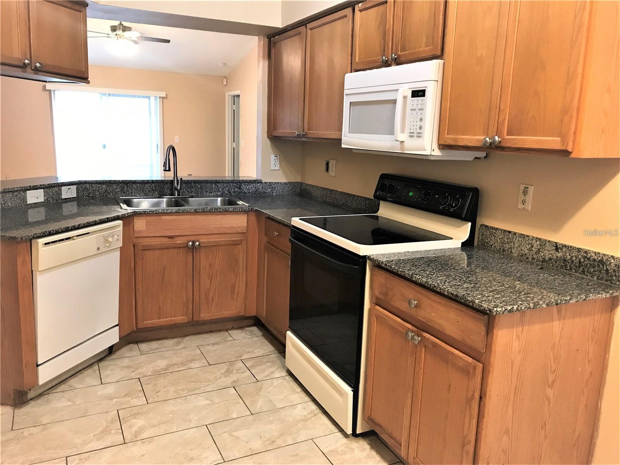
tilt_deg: -9.8
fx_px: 502
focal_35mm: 28
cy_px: 232
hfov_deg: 63.4
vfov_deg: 49.7
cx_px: 310
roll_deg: -1.7
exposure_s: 1/15
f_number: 1.8
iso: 64
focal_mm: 3.99
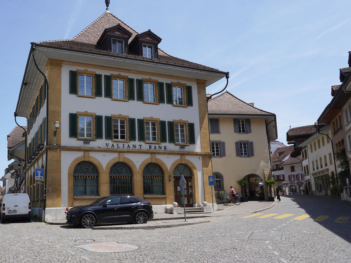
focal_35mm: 32
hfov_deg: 55.6
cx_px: 116
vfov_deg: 44.0
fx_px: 325
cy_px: 151
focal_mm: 24
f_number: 14
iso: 100
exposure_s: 1/100
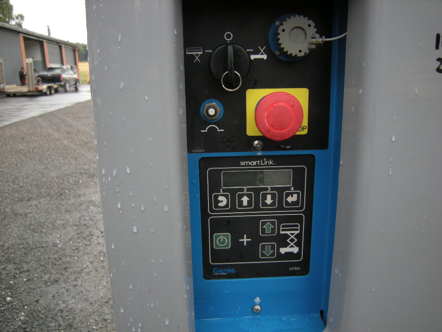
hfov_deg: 63.4
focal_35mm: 28
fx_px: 358
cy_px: 166
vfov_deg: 49.7
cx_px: 221
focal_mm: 4.7
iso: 64
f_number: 2.8
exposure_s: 1/238
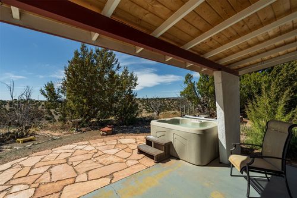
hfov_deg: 96.8
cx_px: 148
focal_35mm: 16
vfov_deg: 73.7
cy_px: 99
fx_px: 132
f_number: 8
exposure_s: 1/5000
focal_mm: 16
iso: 100
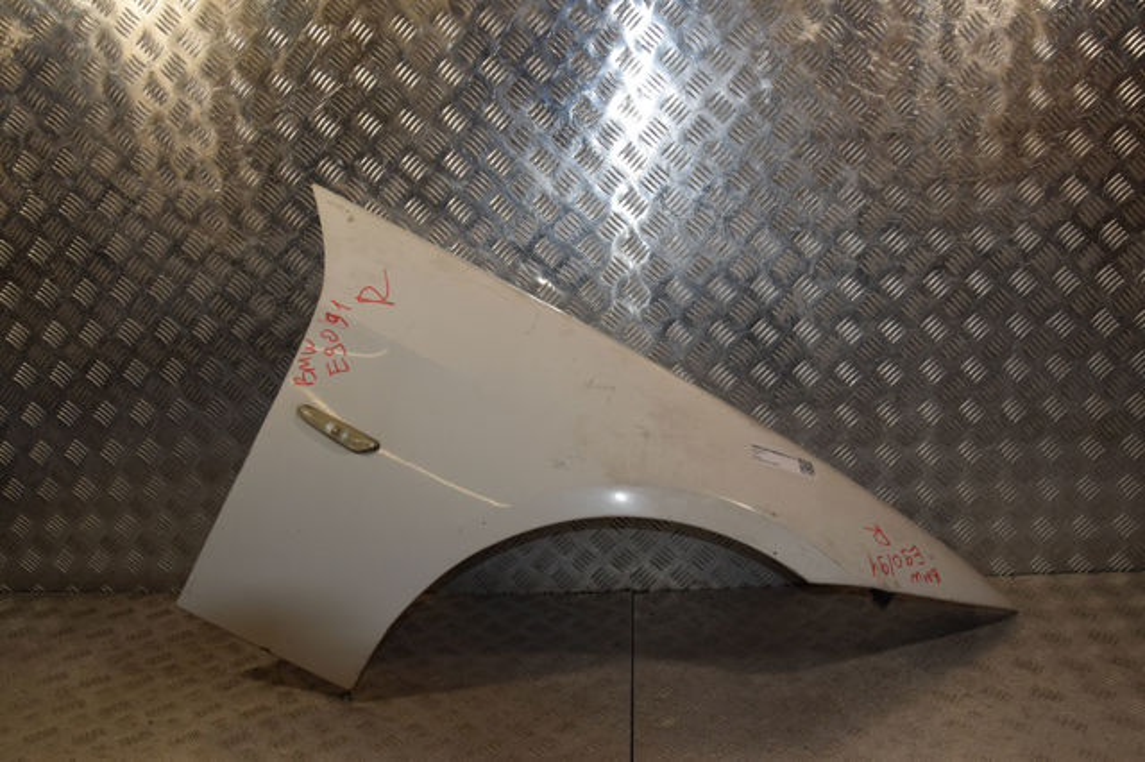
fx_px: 858
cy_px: 381
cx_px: 572
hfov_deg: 67.4
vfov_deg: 47.9
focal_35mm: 27
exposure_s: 1/200
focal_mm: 18
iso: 800
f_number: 10
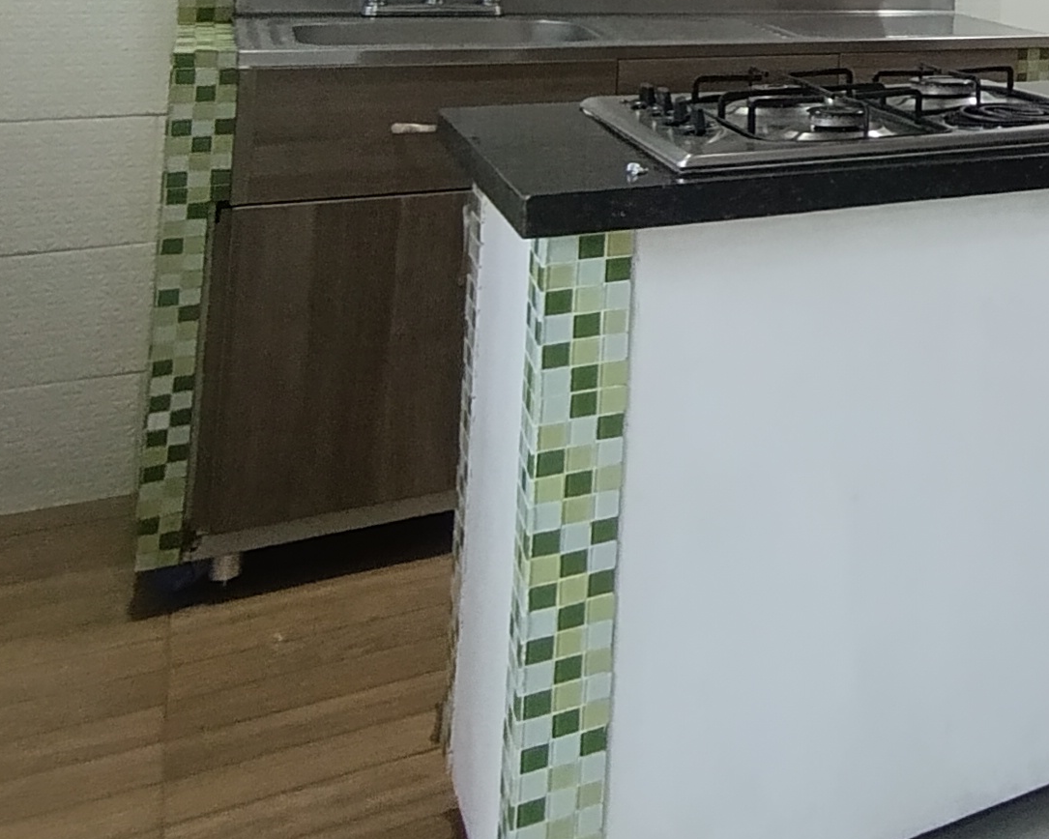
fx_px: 1459
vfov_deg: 28.6
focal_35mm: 47
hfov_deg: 31.3
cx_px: 1339
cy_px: -123
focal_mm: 1.65
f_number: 2.2
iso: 400
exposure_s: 1/50
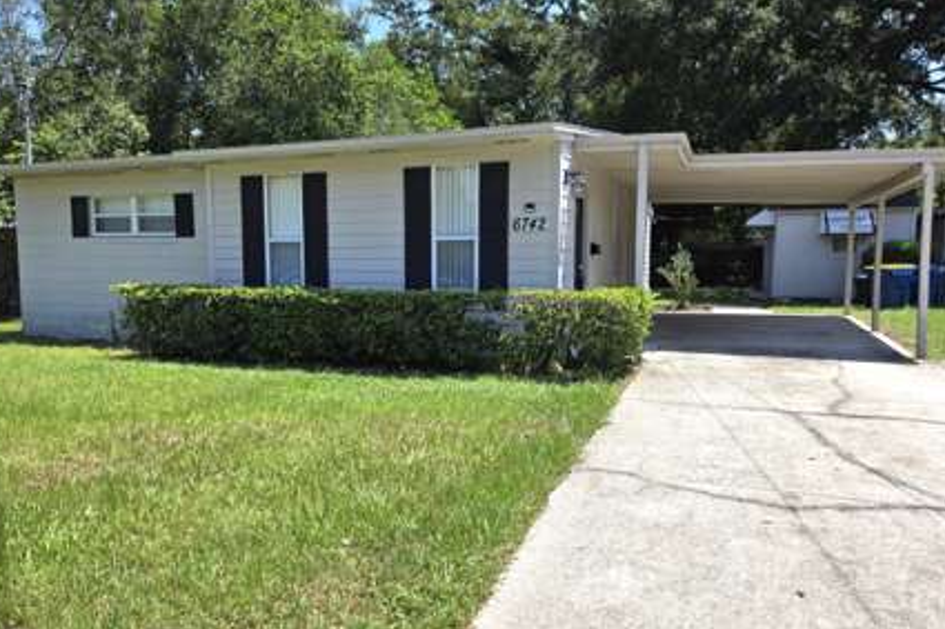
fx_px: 708
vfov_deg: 47.9
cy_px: 321
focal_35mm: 27
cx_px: 429
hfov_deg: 67.3
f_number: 1.8
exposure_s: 1/1623
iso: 25
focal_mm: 5.4
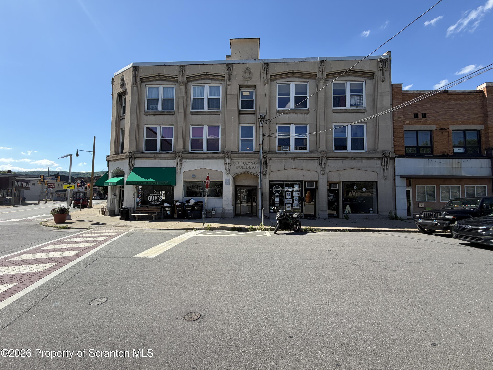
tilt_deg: +3.3
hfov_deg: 102.1
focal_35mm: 14
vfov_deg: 85.7
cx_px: 246
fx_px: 199
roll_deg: -0.8
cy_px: 185
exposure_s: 1/770
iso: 25
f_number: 2.2
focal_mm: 2.22
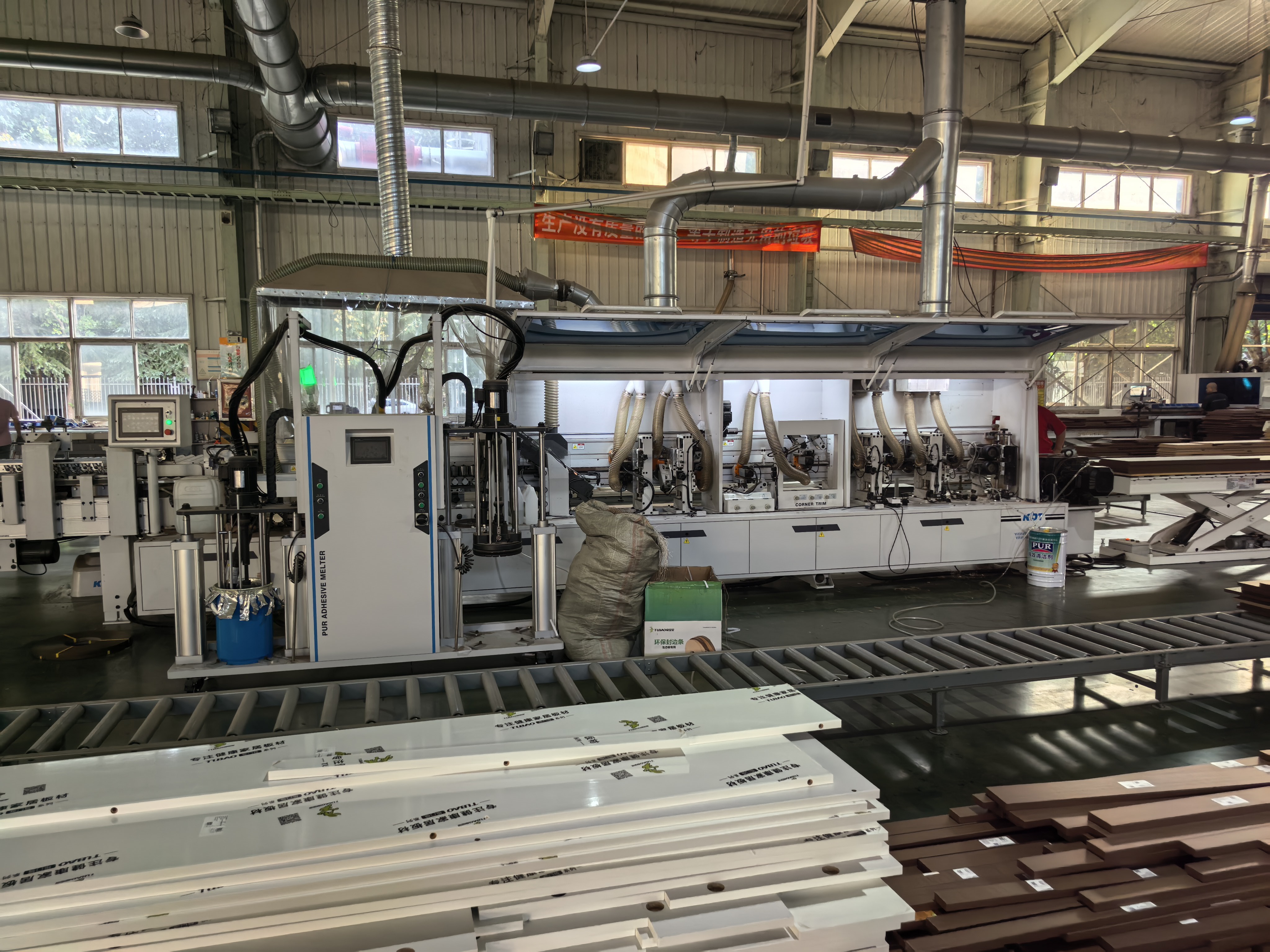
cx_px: 635
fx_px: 881
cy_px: 476
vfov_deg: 56.8
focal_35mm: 24
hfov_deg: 71.6
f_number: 2
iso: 640
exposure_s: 1/660
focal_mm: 5.75
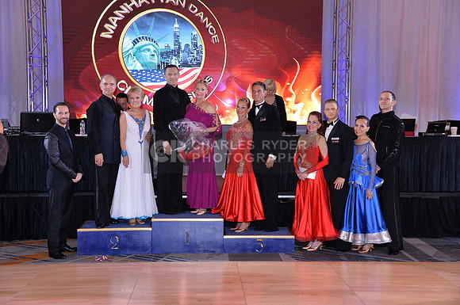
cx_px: 230
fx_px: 664
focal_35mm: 52
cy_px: 152
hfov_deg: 38.2
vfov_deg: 25.9
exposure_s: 1/250
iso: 1600
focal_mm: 52
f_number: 5
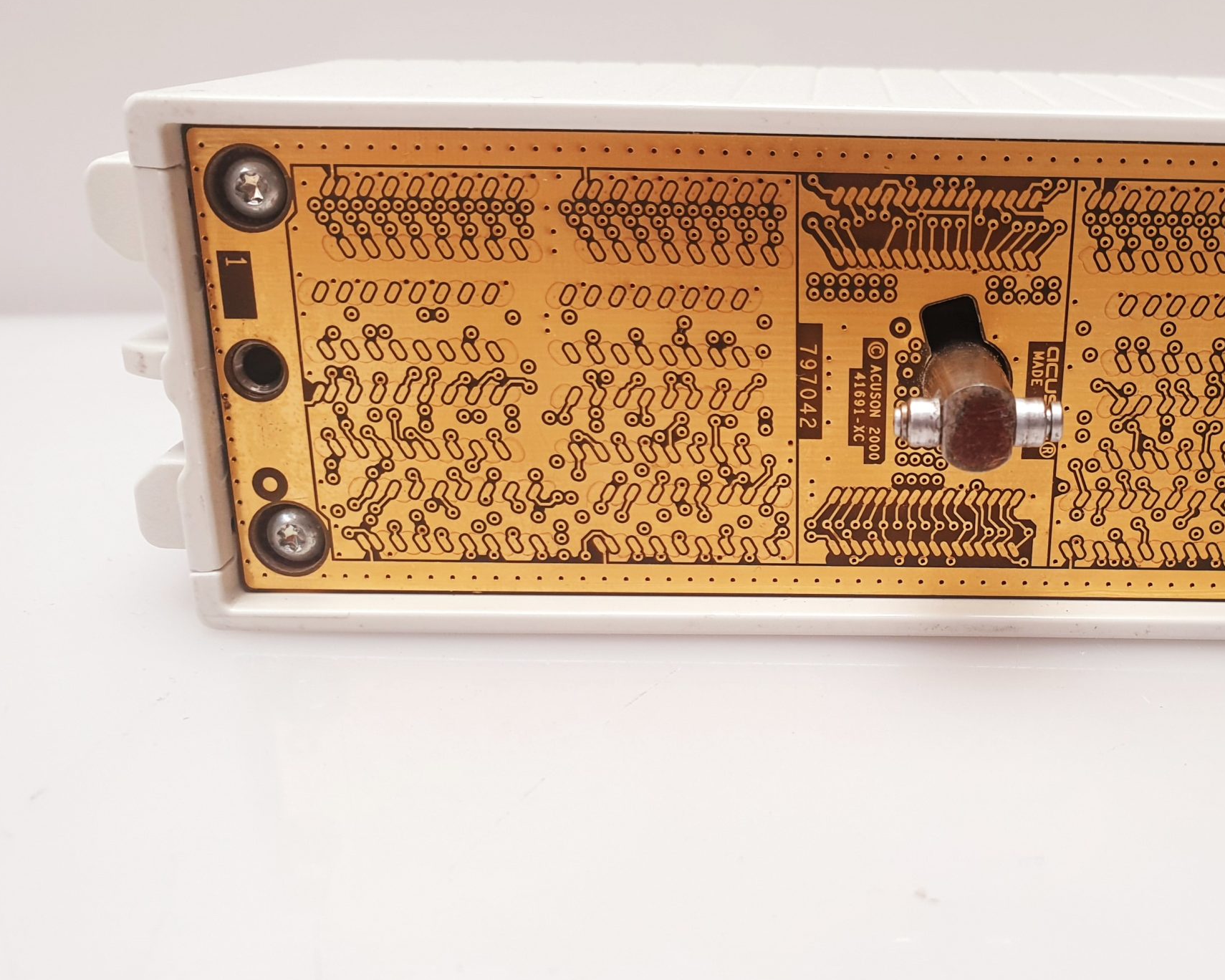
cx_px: 872
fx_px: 1378
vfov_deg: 39.1
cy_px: 541
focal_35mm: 38
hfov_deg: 46.7
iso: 64
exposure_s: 1/50
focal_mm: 4.3
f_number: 2.4
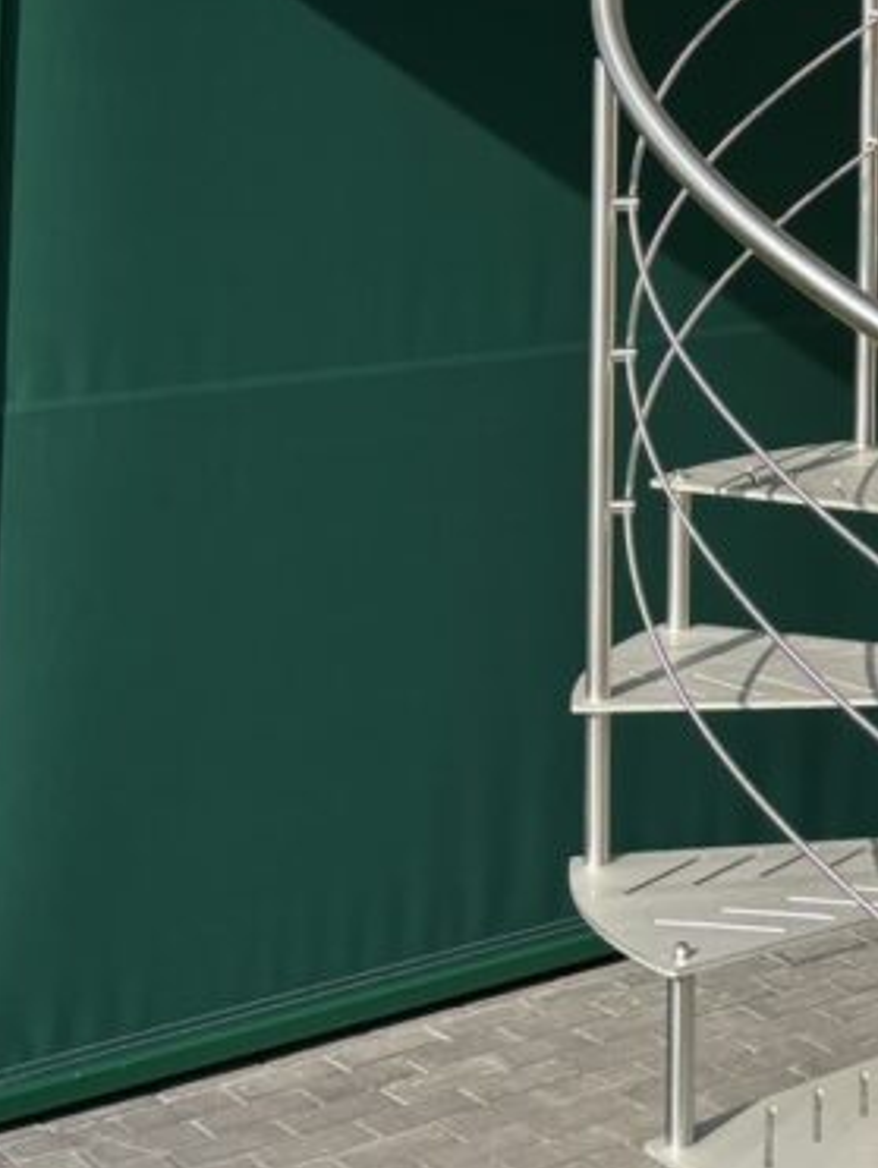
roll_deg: -0.8
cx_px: 1038
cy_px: -318
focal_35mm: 84
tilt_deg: +5.5
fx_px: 2836
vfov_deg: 21.2
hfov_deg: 16.9
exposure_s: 1/2242
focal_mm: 5.96
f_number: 1.6
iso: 50
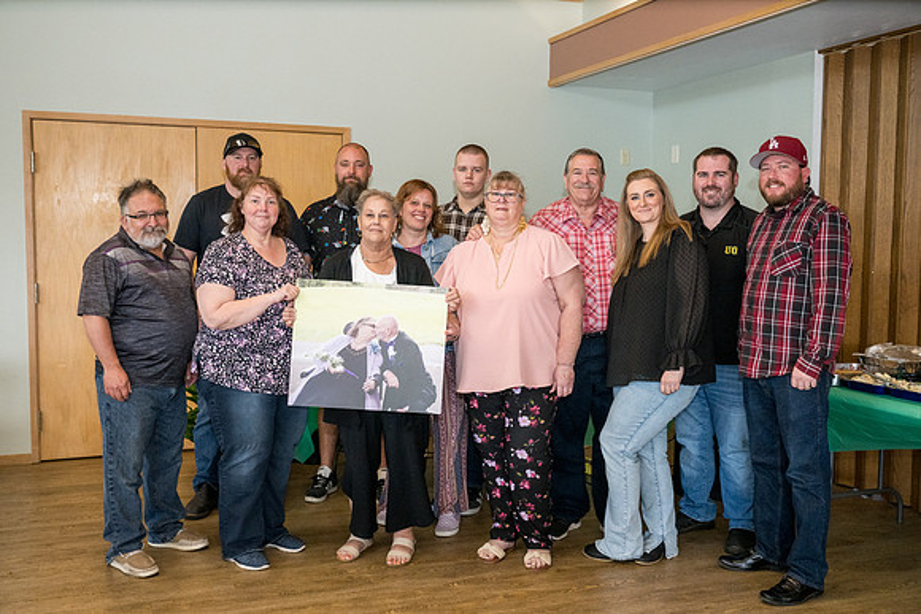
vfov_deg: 37.9
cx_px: 460
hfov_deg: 54.4
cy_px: 307
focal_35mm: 35
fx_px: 896
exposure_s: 1/250
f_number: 6.3
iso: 2500
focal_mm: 35
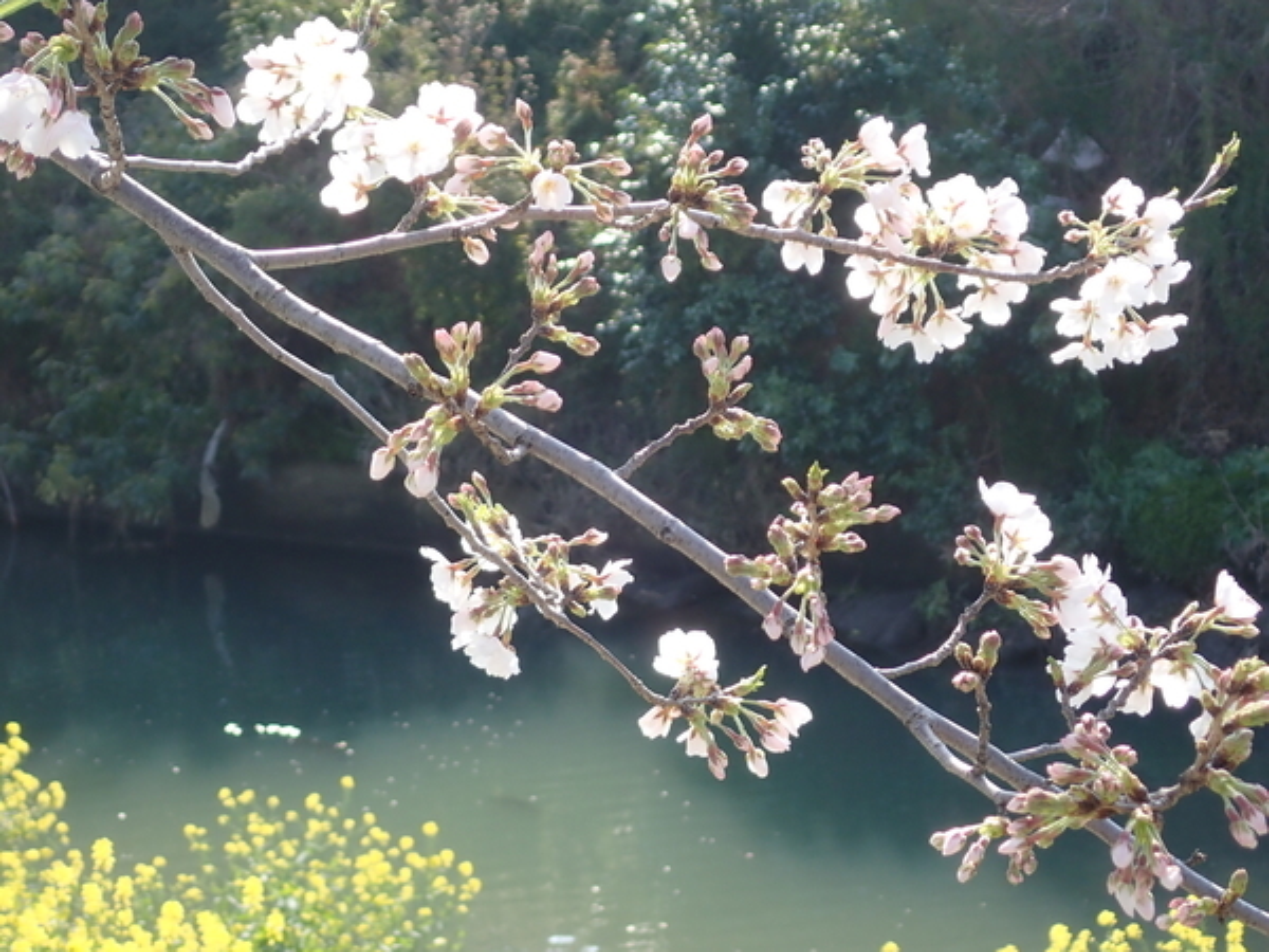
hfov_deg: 19.6
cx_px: 634
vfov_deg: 14.8
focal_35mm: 100
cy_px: 476
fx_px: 3666
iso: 160
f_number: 4.9
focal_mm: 18
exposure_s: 1/200
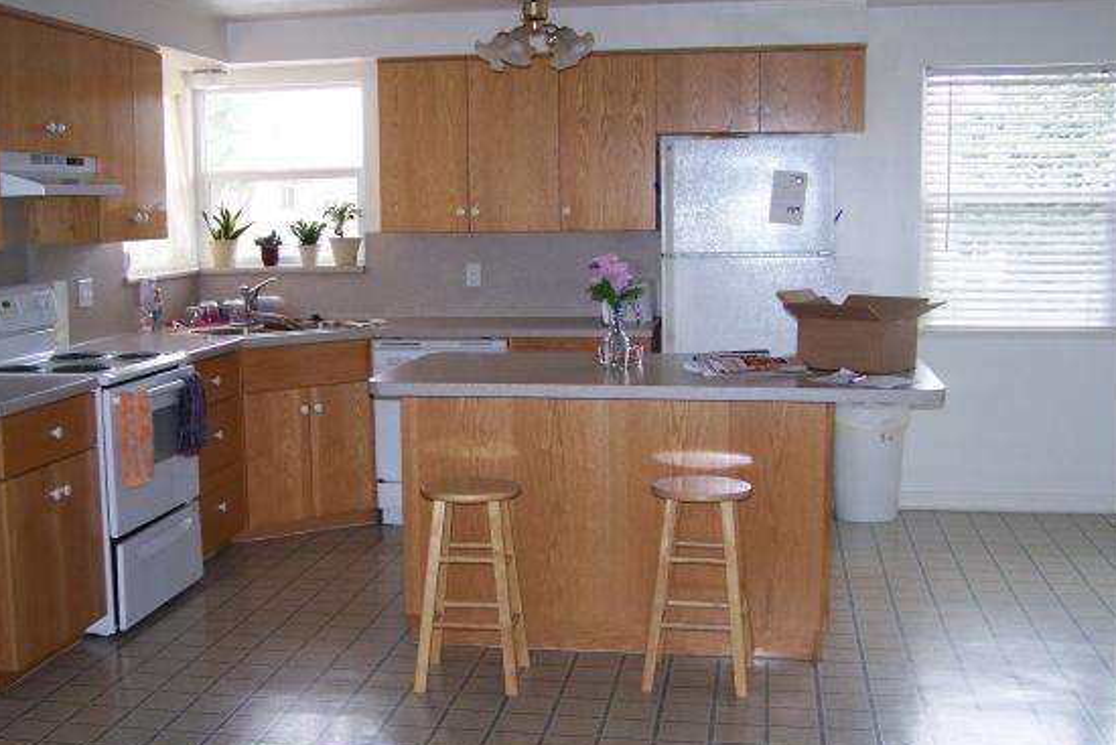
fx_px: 1426
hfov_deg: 42.6
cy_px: 384
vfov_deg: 29.3
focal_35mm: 46
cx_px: 479
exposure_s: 1/60
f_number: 2.8
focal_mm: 6.3
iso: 160
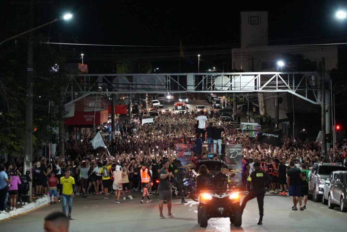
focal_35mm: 105
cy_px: 116
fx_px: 1012
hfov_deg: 19.5
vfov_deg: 13.0
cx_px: 174
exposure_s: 1/200
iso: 10000
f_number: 4
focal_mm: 105
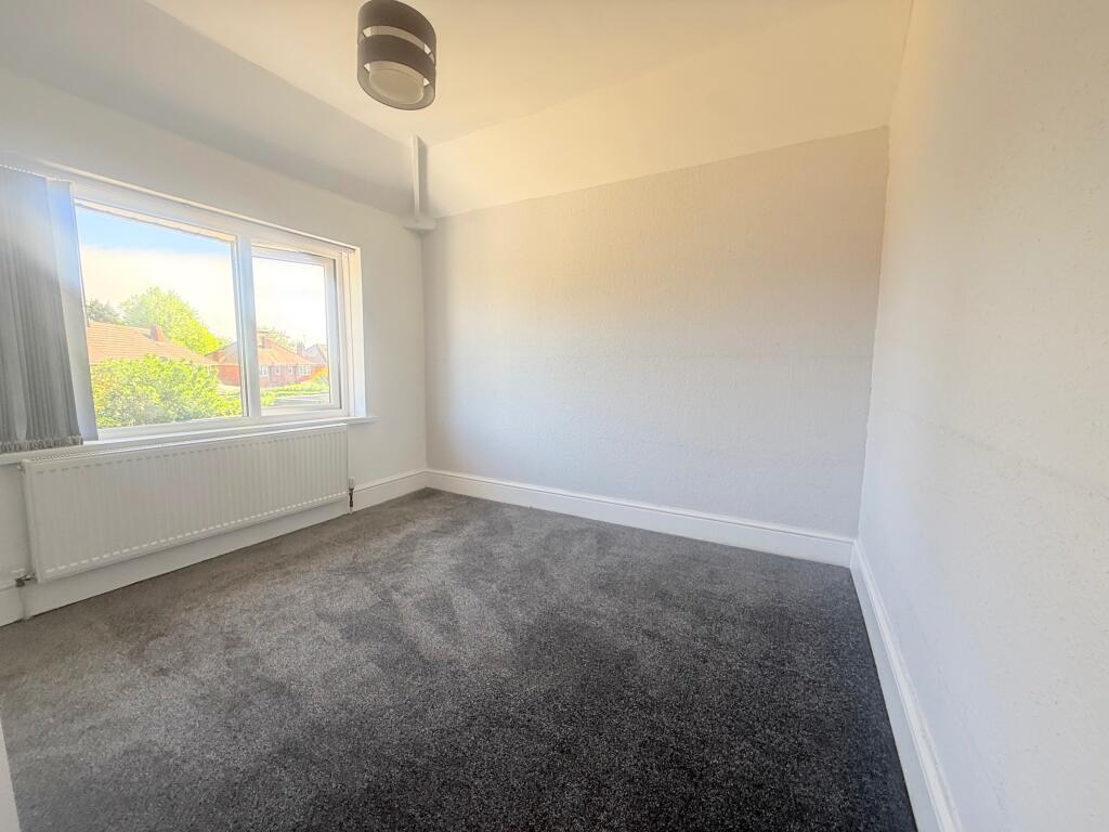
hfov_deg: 102.1
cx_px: 554
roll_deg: -0.2
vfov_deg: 85.7
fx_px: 449
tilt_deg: -7.0
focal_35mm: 14
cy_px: 416
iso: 64
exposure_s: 1/112
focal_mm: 2.22
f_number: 2.2
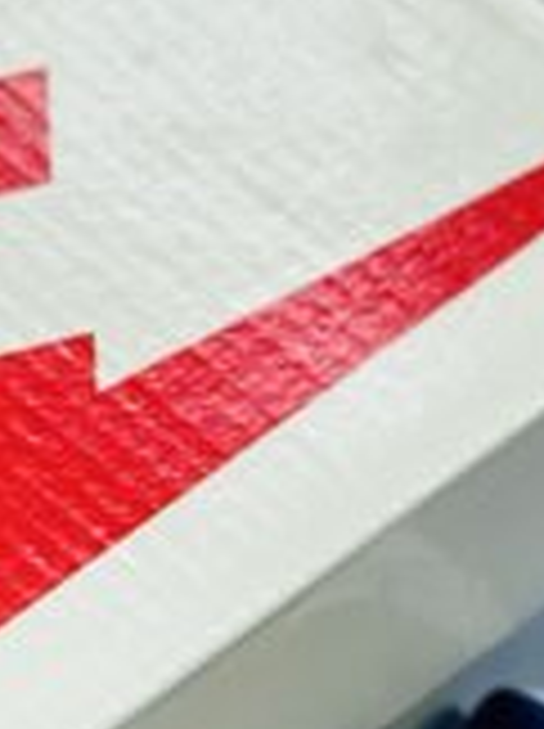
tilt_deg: -56.1
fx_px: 5820
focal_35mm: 277
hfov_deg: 5.3
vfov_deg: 7.1
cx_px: -378
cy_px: 988
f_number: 1.78
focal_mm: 6.86
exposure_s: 1/139
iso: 64
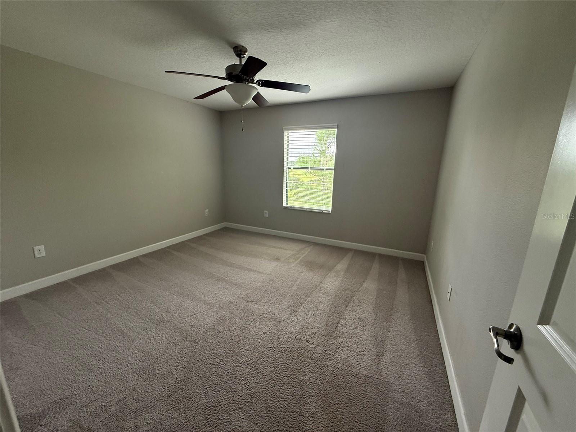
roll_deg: -1.2
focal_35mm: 14
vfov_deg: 85.7
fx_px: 233
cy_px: 216
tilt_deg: -12.1
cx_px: 288
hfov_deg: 102.1
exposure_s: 1/99
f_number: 2.2
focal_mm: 2.22
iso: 160
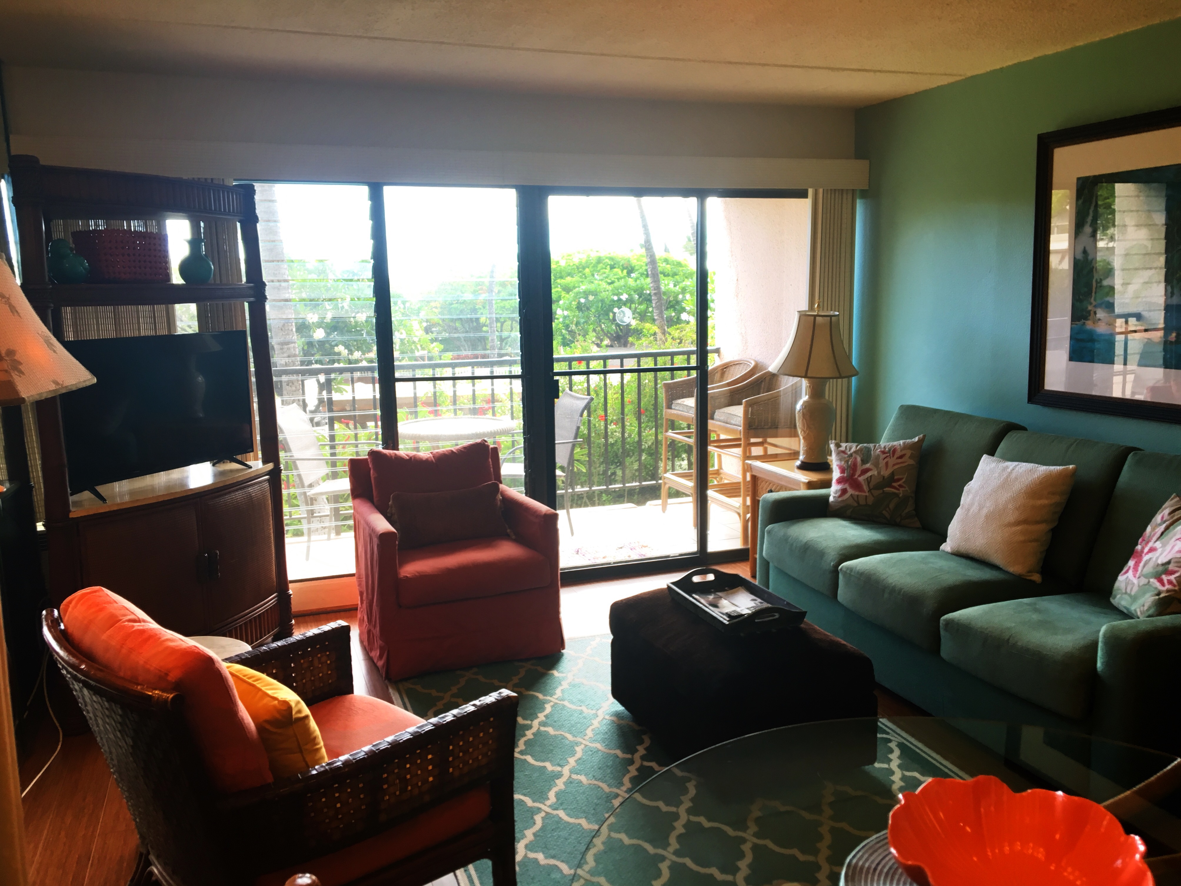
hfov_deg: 61.7
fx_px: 989
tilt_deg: -9.2
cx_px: 590
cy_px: 443
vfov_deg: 48.2
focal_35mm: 29
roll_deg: +0.6
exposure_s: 1/60
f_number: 2.2
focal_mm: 4.15
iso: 32
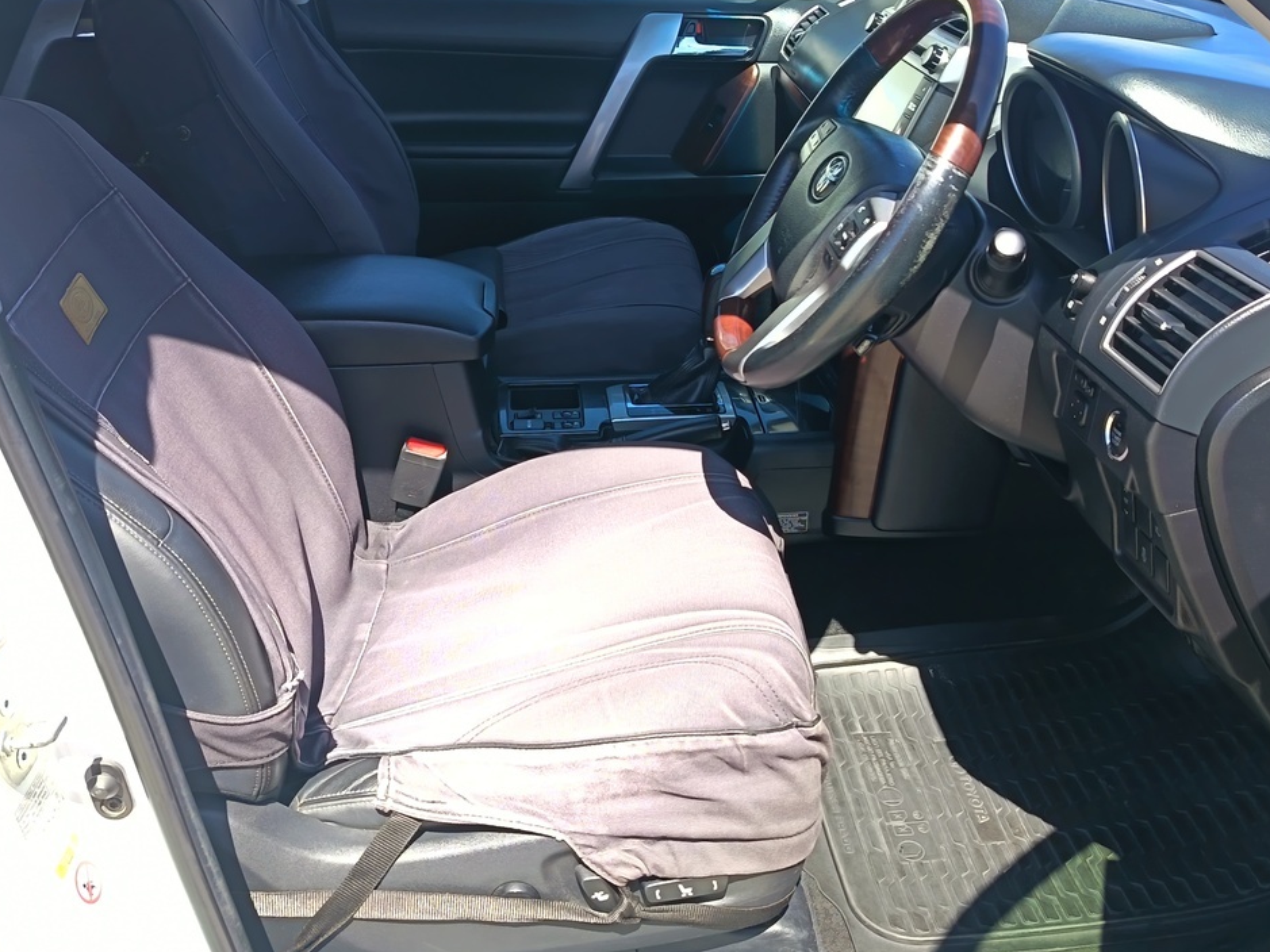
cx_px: 656
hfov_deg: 51.4
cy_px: 441
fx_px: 1321
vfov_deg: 39.6
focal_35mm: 36
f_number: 1.75
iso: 100
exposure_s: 1/197
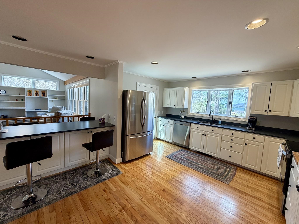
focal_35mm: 14
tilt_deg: -3.9
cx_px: 150
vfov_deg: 85.7
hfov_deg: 102.1
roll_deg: -2.6
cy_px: 112
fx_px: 121
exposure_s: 1/120
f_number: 2.2
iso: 125
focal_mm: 2.22
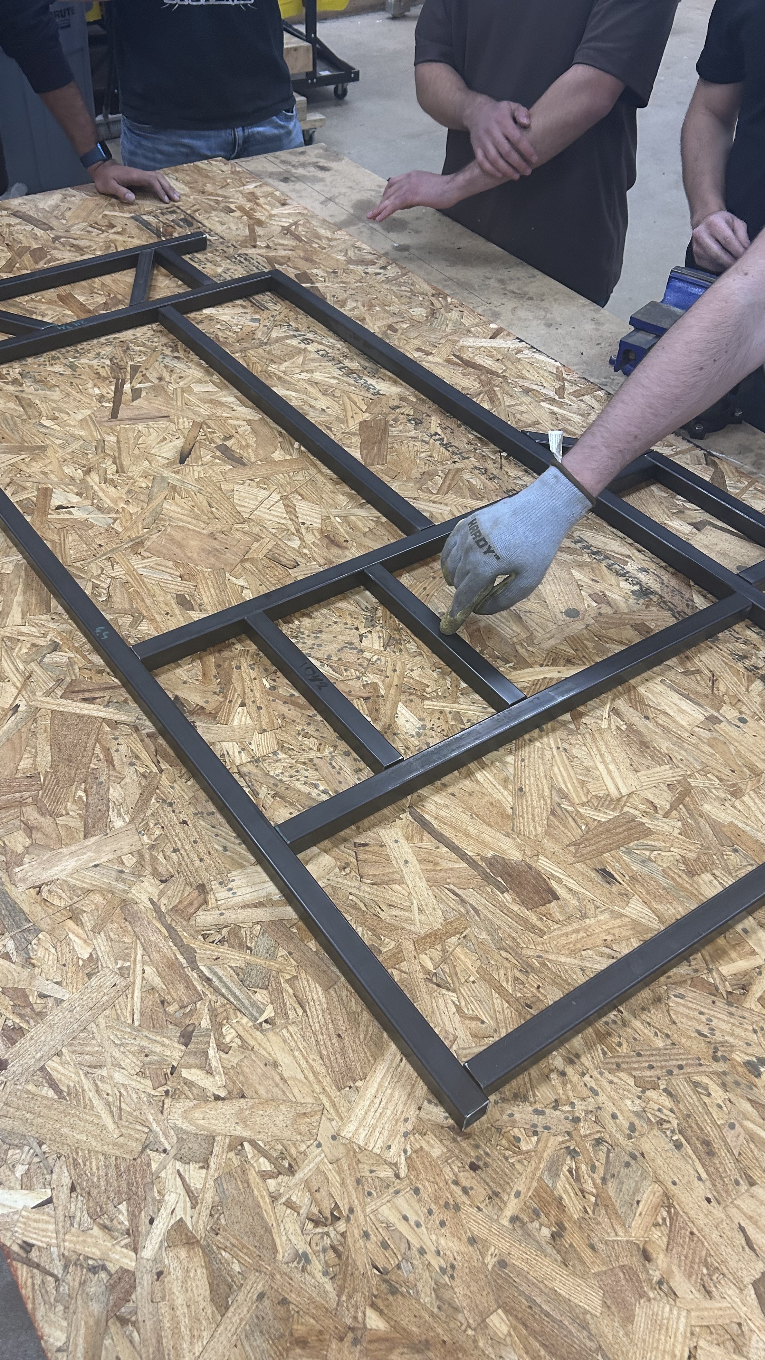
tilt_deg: -45.5
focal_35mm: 29
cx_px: 341
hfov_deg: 40.1
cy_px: 681
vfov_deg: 66.1
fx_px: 1046
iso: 125
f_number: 1.5
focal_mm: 5.7
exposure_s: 1/120
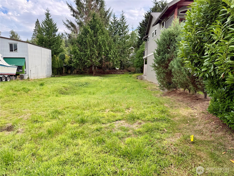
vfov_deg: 56.8
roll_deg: -0.7
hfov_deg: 71.6
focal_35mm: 24
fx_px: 162
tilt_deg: -6.4
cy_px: 88
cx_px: 117
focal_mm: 6.76
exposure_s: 1/909
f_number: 1.78
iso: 80
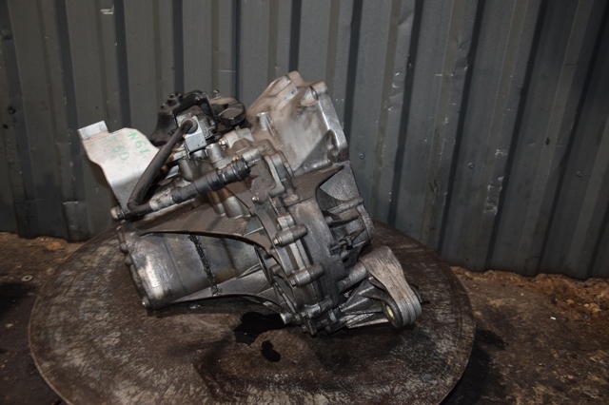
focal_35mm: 36
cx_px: 304
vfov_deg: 36.8
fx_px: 609
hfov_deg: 53.2
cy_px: 202
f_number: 5
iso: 800
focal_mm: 24
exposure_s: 1/60
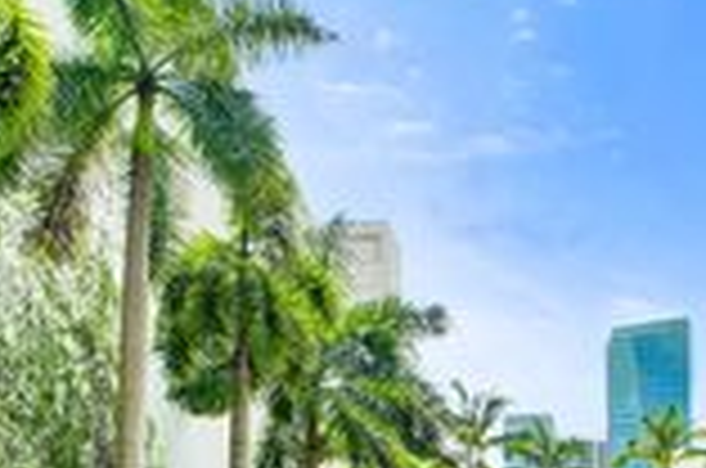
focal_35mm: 51
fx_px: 998
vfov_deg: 22.2
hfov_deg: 37.3
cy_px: 686
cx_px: 585
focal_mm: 16
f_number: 5
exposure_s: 1/400
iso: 100
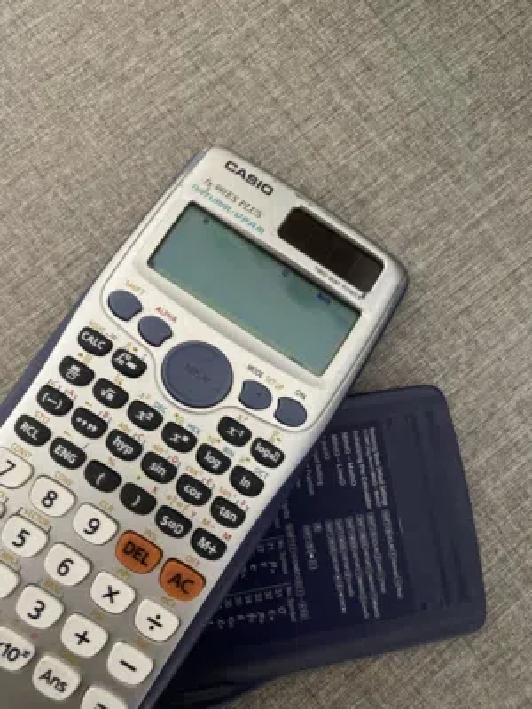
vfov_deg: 67.3
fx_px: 533
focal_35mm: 26
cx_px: 266
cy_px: 354
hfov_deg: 53.1
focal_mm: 4.25
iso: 500
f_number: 1.8
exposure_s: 1/25
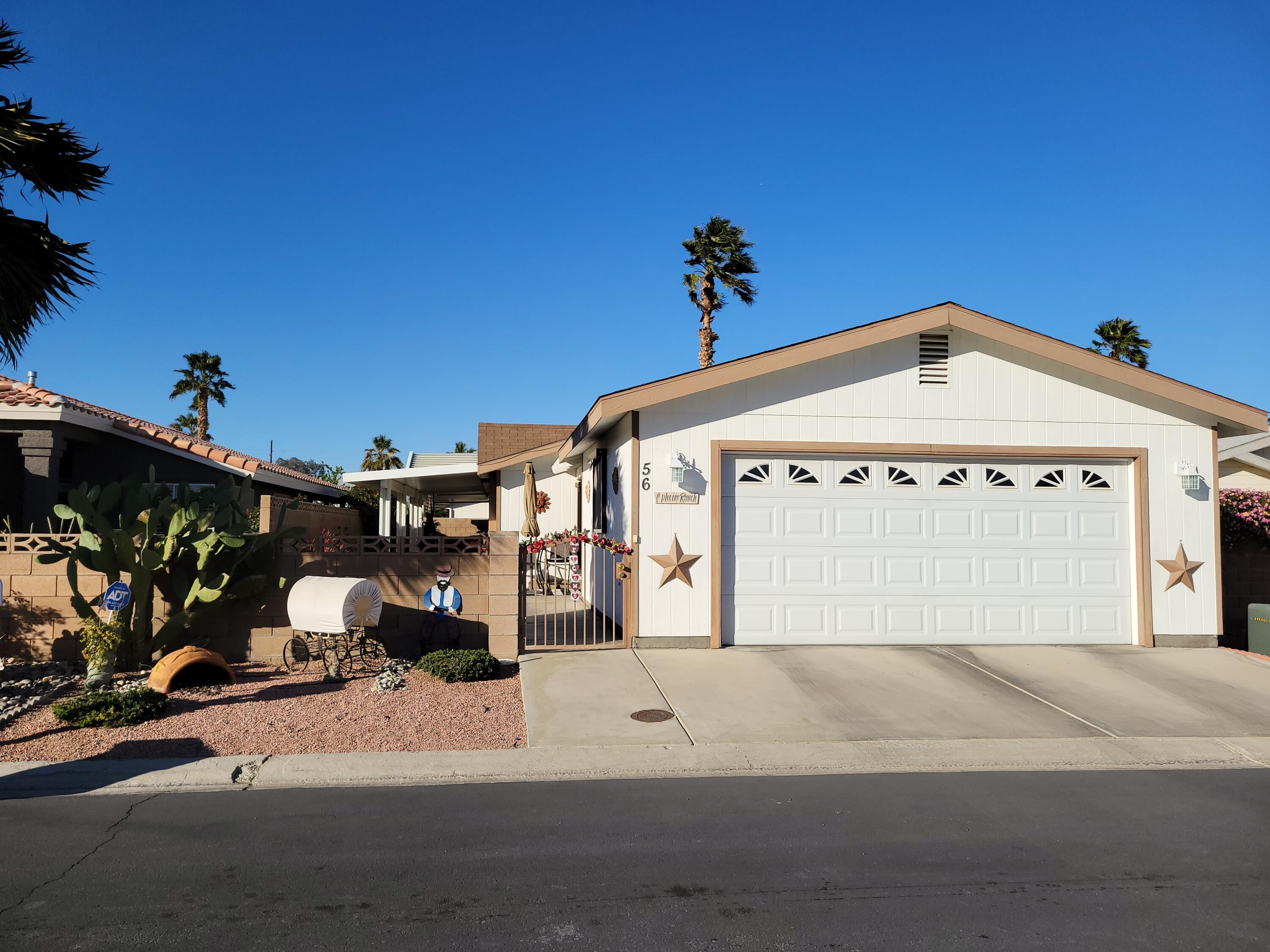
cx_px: 635
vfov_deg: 53.1
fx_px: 954
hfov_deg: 67.3
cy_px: 476
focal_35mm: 26
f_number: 1.8
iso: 40
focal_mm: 5.4
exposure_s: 1/3531
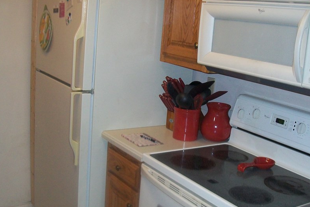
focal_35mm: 46
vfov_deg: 29.2
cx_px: 161
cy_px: 111
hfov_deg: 42.7
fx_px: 396
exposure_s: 1/60
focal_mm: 6.1
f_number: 2.7
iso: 160
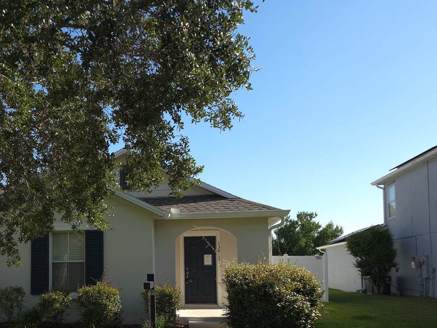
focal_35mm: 38
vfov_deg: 36.7
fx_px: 480
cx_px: 122
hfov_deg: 47.6
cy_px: 250
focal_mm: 6.3
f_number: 1.7
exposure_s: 1/290
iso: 12
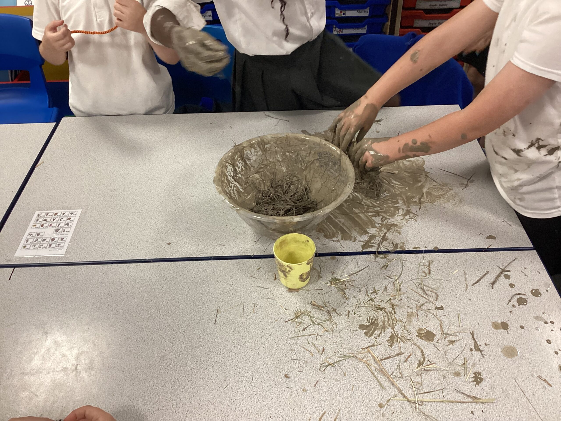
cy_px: 210
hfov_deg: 58.4
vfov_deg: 45.4
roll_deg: +1.9
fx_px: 502
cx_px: 280
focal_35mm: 31
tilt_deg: -43.0
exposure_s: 1/60
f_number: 2.4
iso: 160
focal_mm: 3.3
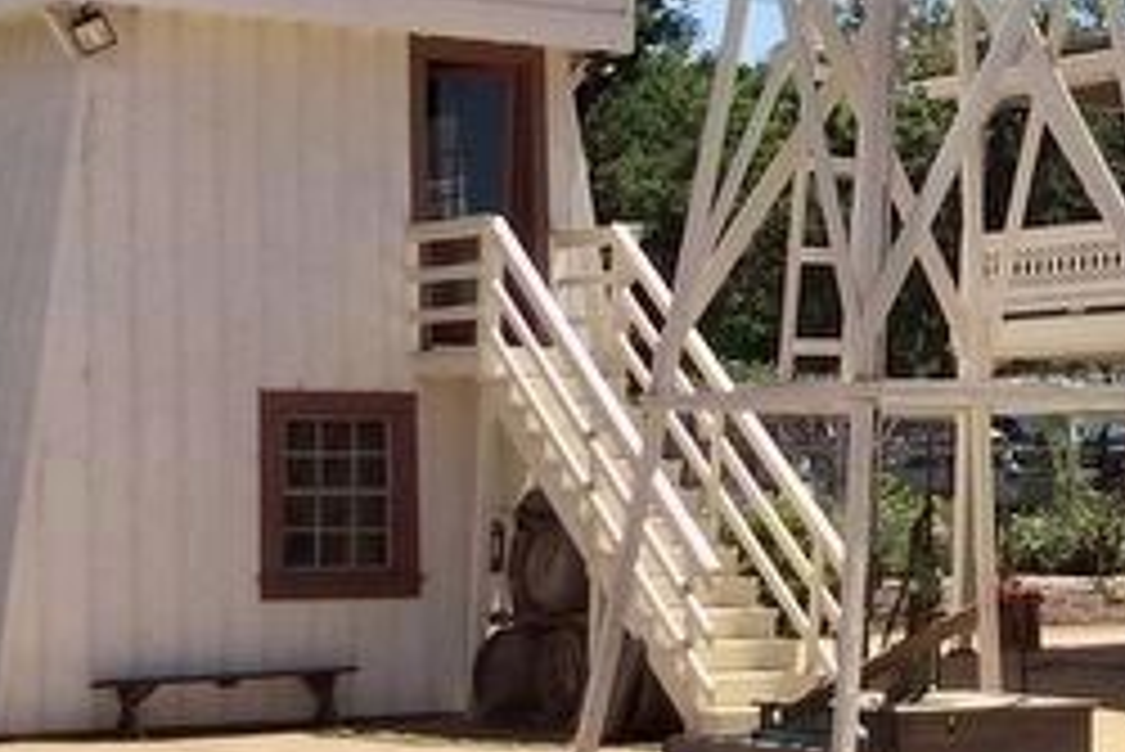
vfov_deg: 12.9
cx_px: 1339
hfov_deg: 18.8
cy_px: -207
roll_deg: +1.0
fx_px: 3220
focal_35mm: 103
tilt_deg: +10.3
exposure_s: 1/1101
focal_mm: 3.3
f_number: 2.4
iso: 25
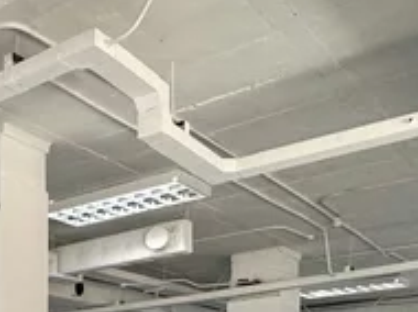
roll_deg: +0.1
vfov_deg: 21.6
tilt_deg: -1.9
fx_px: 712
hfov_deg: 26.3
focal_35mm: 59
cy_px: 439
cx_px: -163
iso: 160
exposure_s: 1/50
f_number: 2.2
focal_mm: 2.22
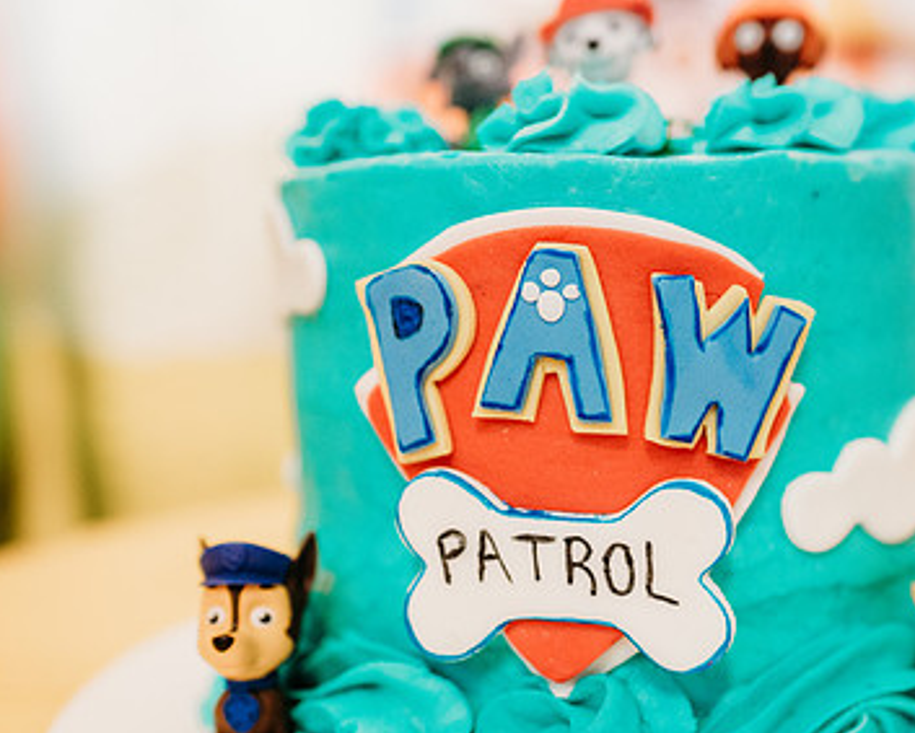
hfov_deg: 48.2
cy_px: 392
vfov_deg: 40.2
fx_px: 1003
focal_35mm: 37
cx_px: 617
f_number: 2.5
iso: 1250
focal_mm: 24
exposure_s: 1/250
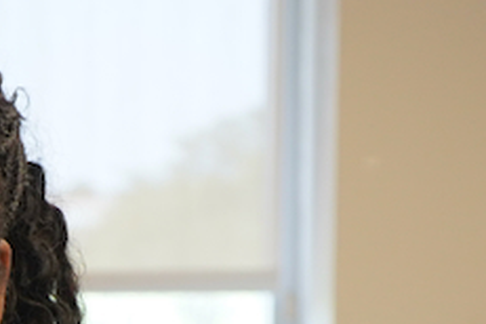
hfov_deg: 8.9
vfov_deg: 5.8
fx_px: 3064
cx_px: -181
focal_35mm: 227
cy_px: 774
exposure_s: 1/160
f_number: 4.5
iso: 800
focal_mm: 41
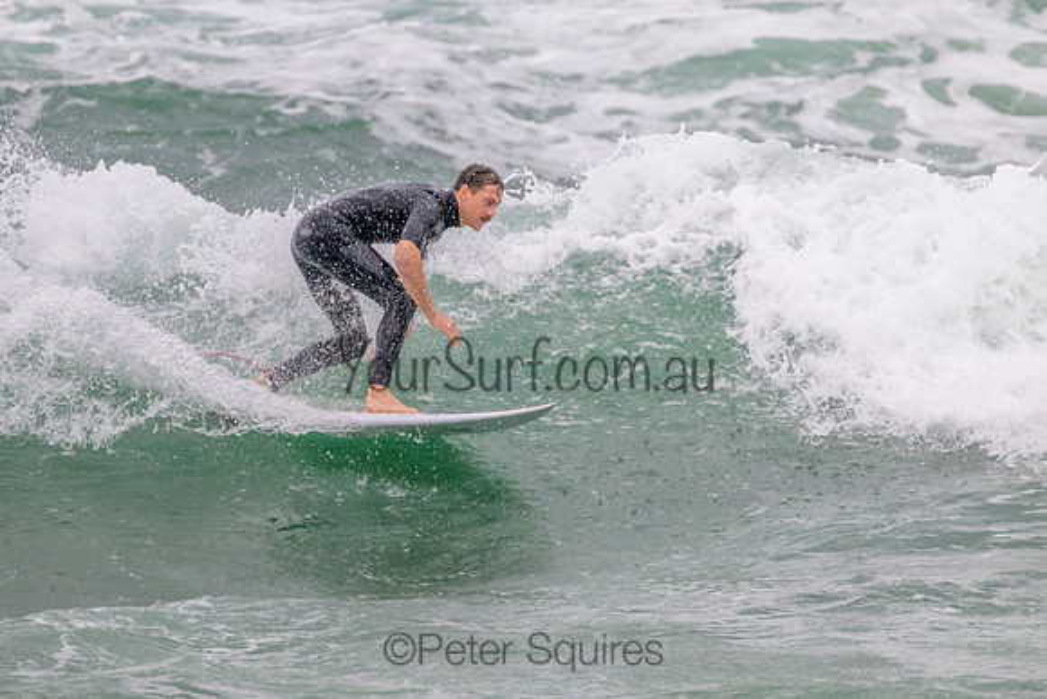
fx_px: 31060
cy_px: 359
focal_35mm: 1068
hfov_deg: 1.9
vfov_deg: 1.3
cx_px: 482
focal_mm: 800
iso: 2200
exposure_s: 1/2000
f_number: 11
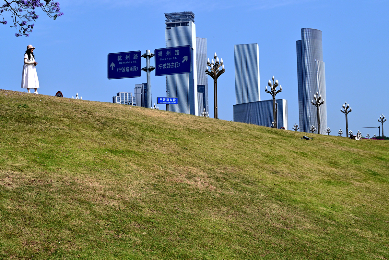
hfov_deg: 36.9
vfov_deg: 25.1
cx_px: 194
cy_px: 130
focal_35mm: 54
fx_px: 583
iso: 720
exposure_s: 1/250
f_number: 20
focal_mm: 54
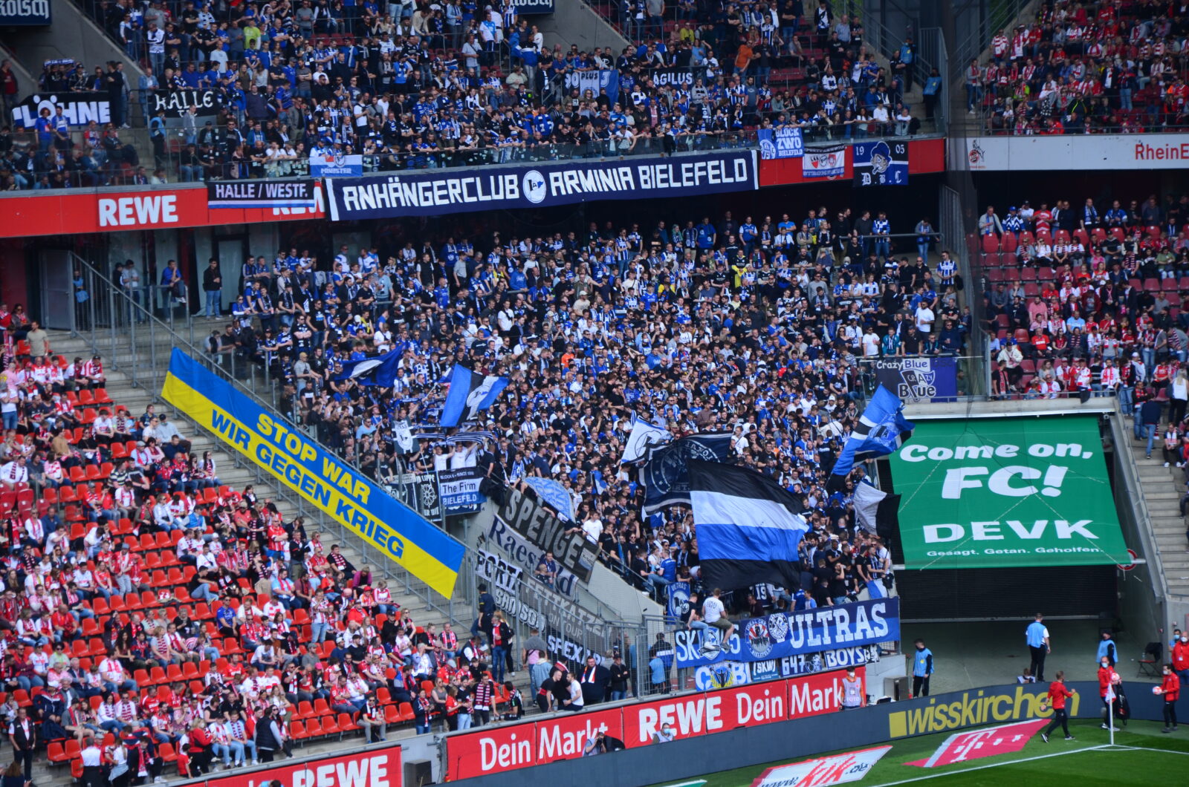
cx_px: 594
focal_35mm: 158
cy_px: 394
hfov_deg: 13.1
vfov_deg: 8.7
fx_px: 5191
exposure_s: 1/500
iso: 280
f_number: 5.6
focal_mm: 105
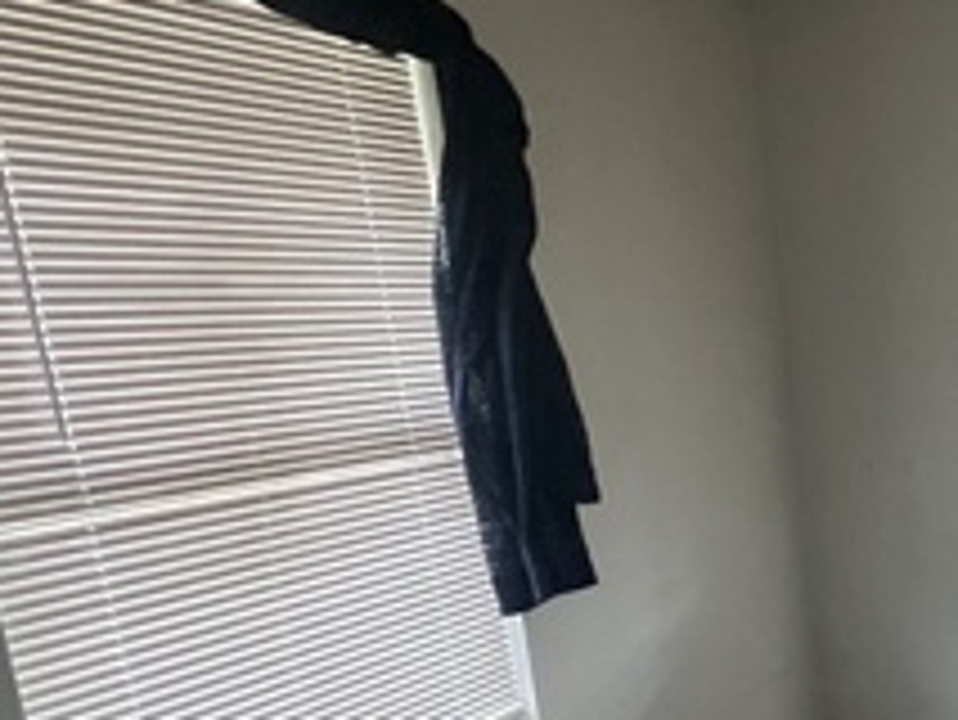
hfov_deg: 31.3
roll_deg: +0.8
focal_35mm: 39
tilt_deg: -11.9
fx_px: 1080
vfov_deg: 36.2
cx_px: 1354
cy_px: 522
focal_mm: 1.57
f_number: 1.8
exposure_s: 1/60
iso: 400
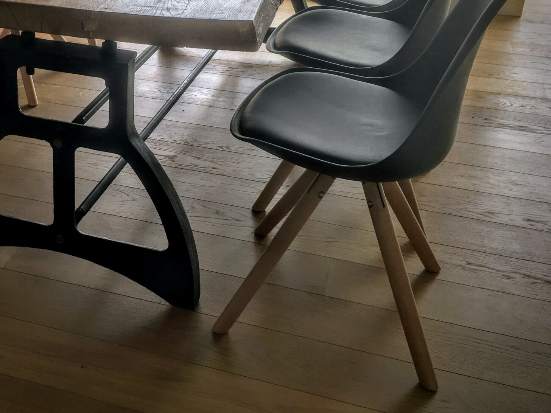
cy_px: 109
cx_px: 94
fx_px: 812
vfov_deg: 28.2
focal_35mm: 51
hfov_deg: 36.0
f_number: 2.2
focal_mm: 4.15
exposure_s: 1/151
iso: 25
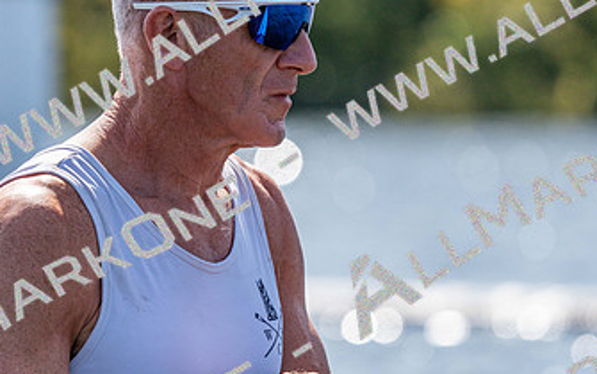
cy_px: 170
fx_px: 10650
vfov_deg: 2.0
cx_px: 198
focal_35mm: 654
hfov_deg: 3.2
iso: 320
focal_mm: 371
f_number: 6.3
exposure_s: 1/2000
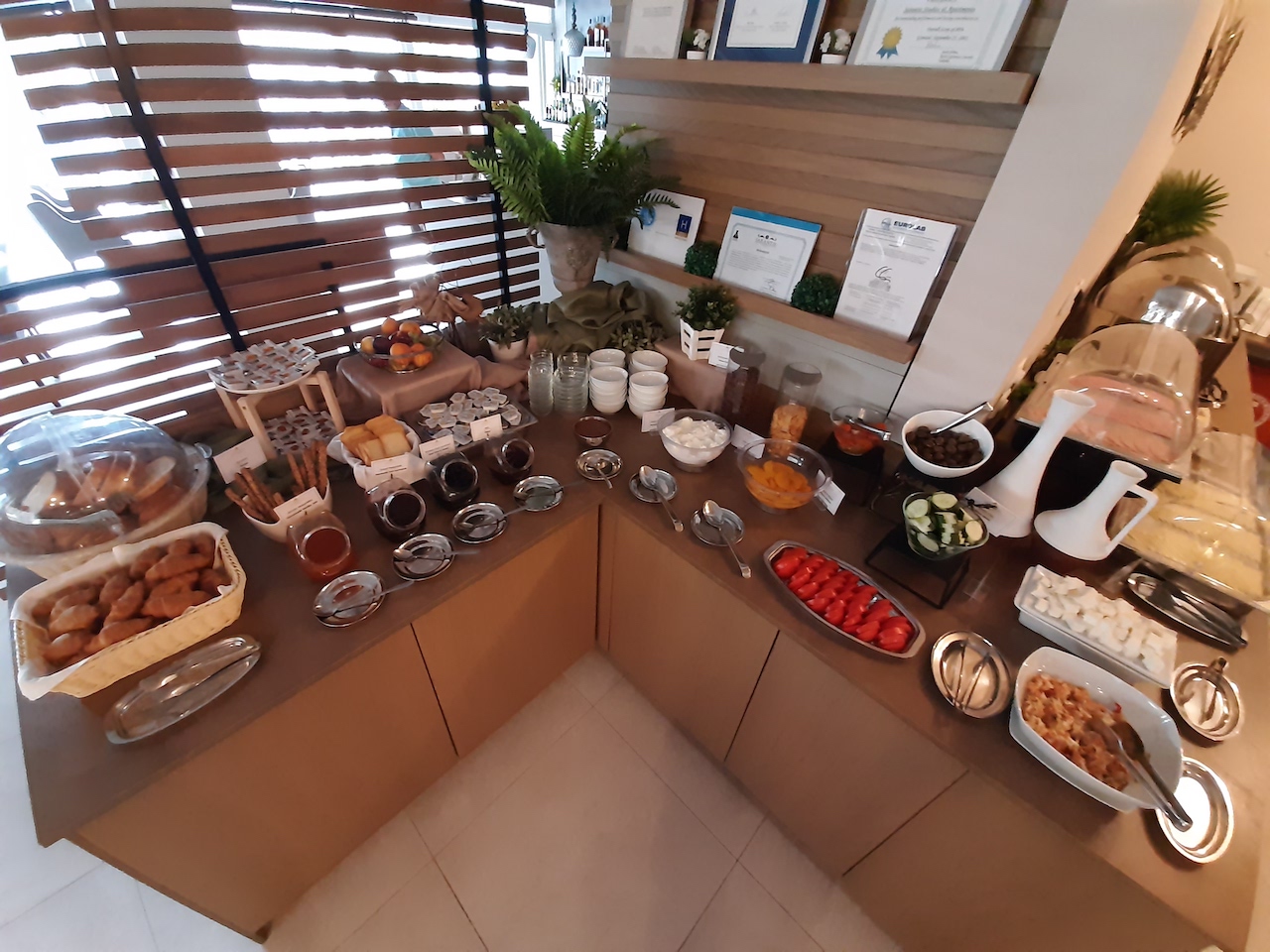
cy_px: 476
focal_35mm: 13
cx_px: 635
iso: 400
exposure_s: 1/25
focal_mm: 1.42
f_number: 2.2
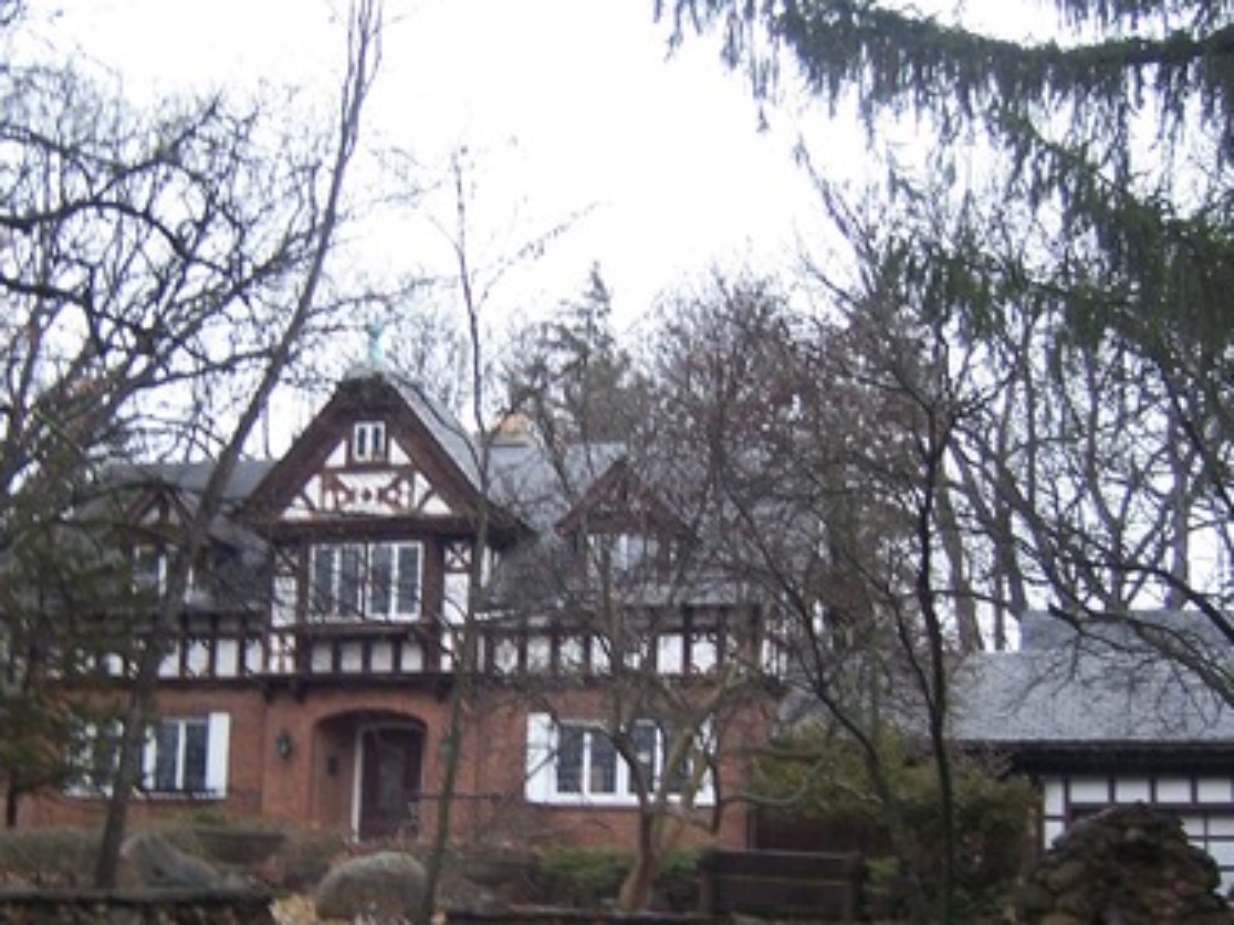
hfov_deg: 31.1
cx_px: 488
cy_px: 633
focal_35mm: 62
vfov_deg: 23.5
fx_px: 2210
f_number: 2.8
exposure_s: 1/60
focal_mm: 6.2
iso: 125
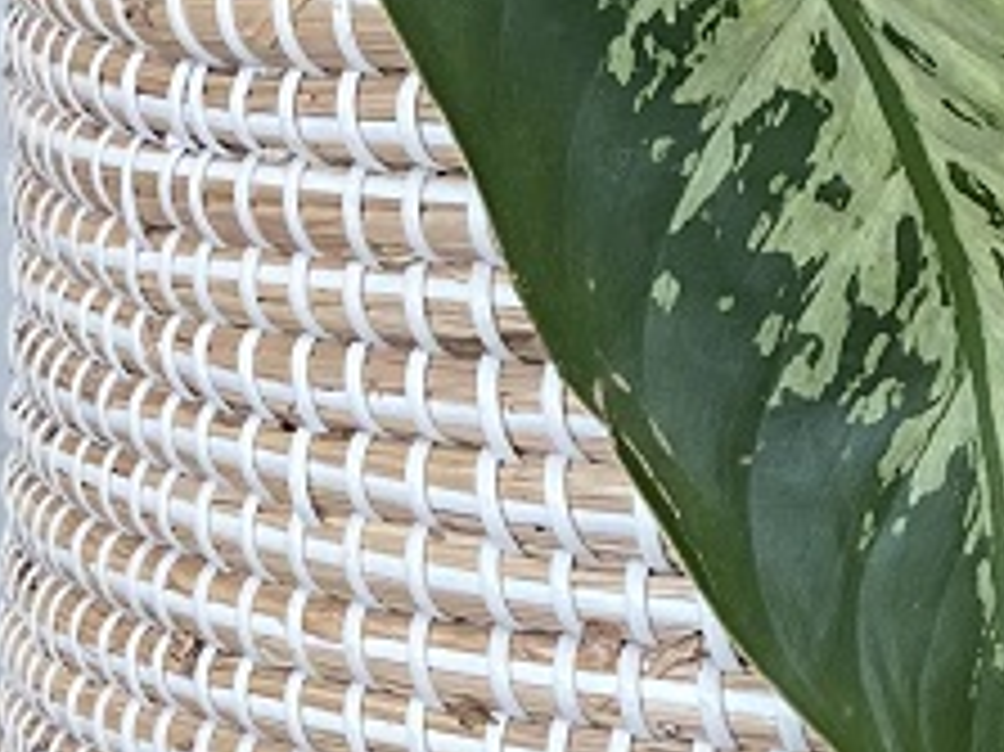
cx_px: -270
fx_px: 4058
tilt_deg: -20.3
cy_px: 1121
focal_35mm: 140
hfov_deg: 13.6
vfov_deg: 10.2
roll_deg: +1.2
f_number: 1.8
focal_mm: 4.25
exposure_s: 1/121
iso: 125
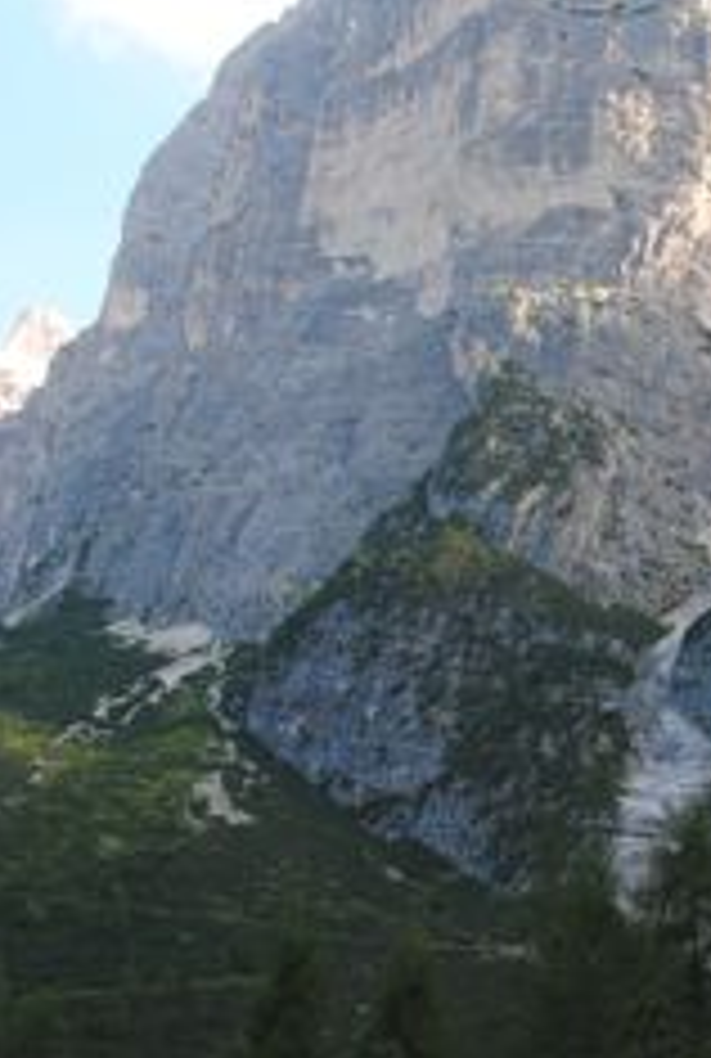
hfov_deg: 19.8
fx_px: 1973
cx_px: 711
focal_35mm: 67
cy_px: 563
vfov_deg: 30.0
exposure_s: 1/160
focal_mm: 22
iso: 400
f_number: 8
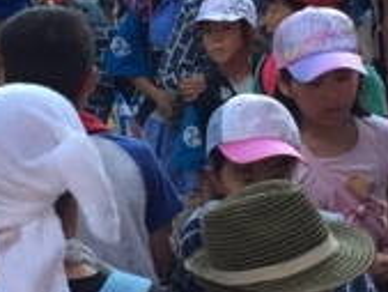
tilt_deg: -14.9
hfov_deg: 14.4
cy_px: 62
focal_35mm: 137
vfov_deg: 10.8
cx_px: 135
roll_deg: +6.0
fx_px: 1537
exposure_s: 1/30
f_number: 2.2
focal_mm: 4.15
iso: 50
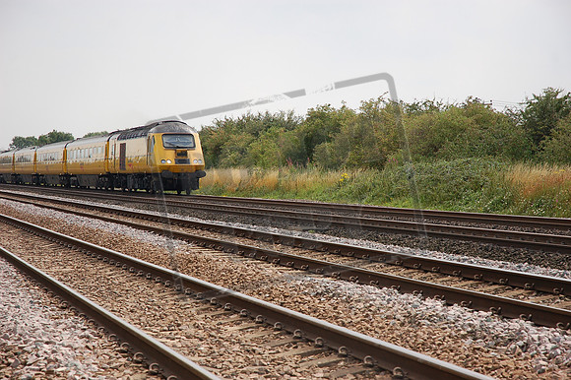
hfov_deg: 21.9
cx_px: 286
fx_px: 1474
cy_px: 190
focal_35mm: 93
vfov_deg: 14.7
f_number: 4.5
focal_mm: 62
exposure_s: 1/1000
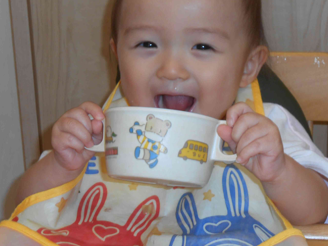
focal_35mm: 76
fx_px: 720
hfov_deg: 25.6
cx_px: 191
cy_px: 108
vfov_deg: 19.4
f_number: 5.6
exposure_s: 1/60
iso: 200
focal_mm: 11.3
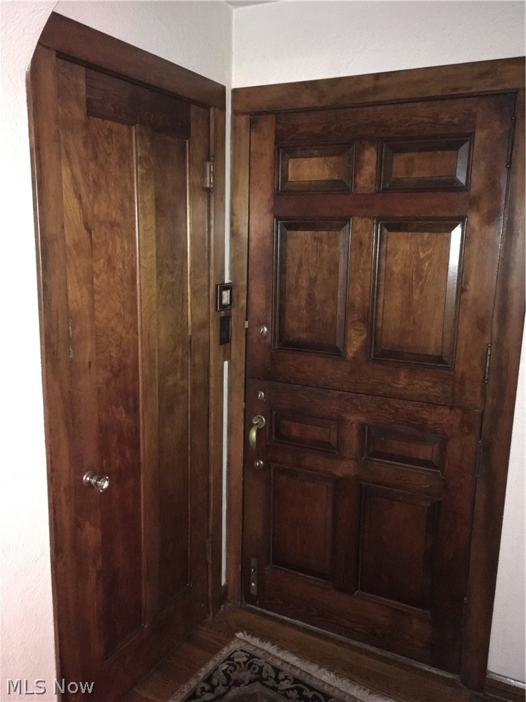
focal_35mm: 29
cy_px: 351
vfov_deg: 61.7
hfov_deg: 48.2
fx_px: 588
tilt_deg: -13.1
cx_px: 263
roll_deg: -1.5
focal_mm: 4.15
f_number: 2.2
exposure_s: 1/16
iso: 400
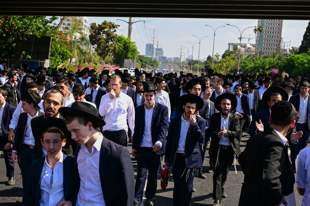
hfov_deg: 41.8
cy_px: 115
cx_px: 135
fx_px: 405
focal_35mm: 47
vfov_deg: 28.6
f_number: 4
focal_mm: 38
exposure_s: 1/10000
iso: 2000
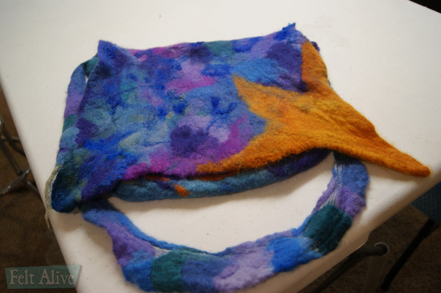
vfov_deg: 39.9
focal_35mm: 33
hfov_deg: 57.3
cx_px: 220
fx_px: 404
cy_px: 146
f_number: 4
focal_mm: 22
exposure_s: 1/30
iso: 400
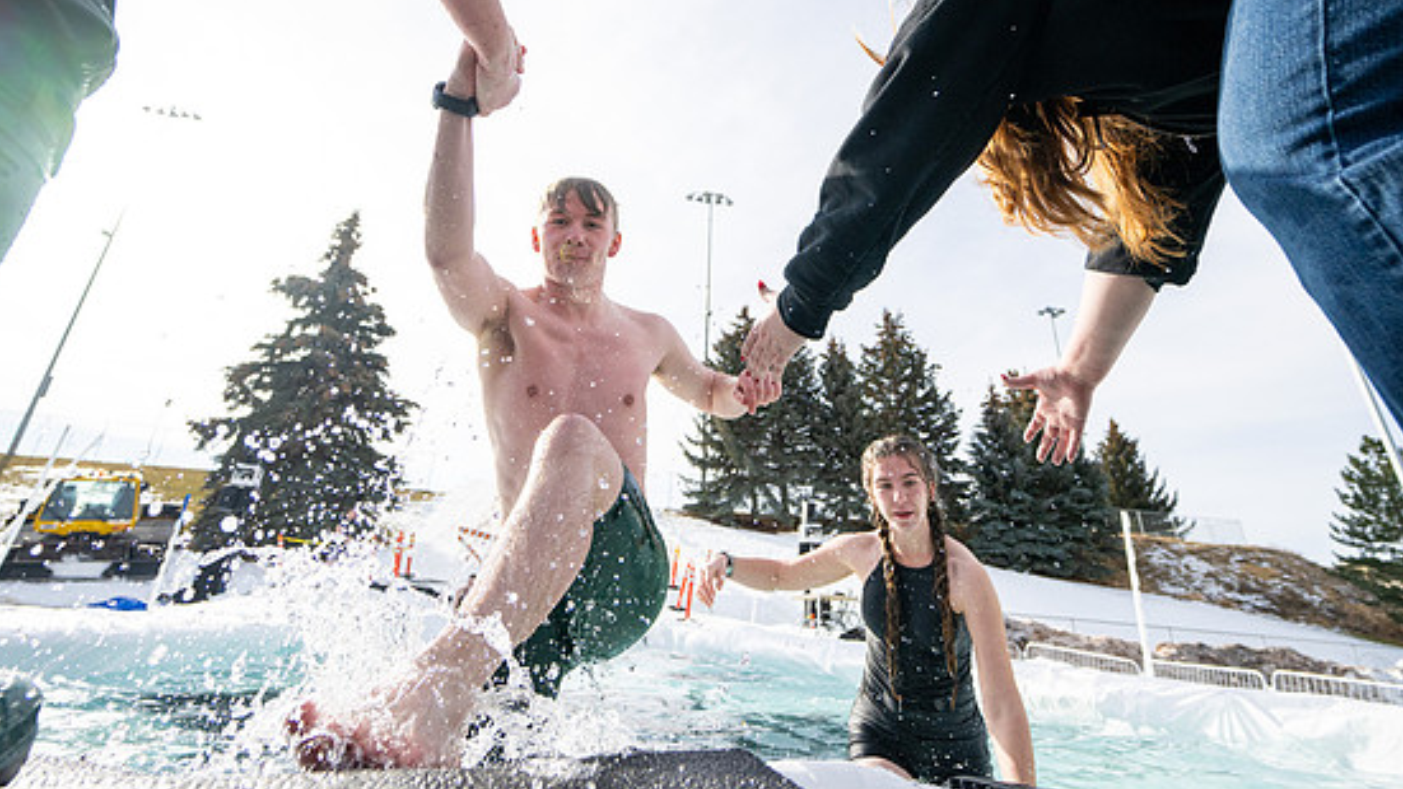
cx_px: 692
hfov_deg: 89.6
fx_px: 707
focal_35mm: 19
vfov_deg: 57.3
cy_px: 277
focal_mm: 14
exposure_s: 1/3200
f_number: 4
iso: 250
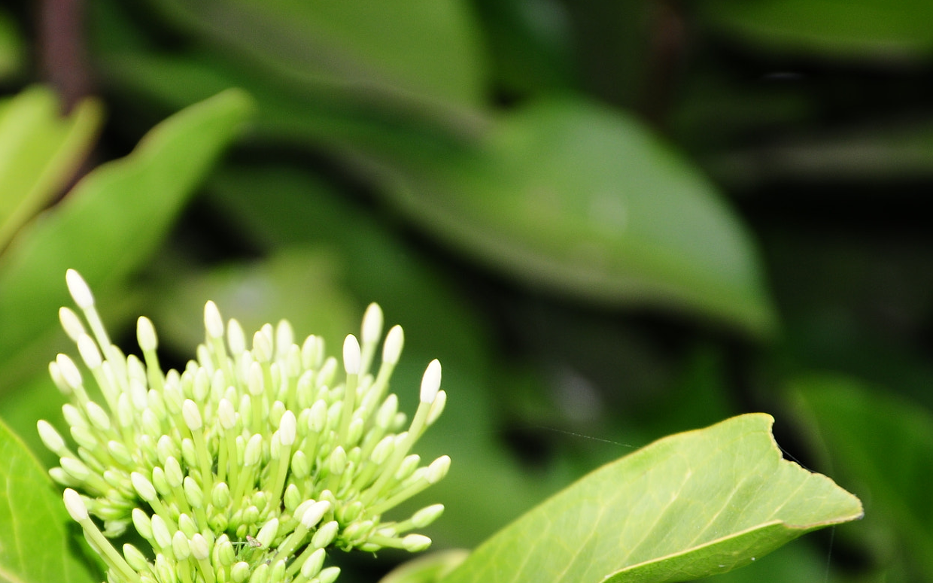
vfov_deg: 5.0
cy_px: 478
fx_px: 6734
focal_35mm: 265
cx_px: 269
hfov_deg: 7.9
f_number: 5.6
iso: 200
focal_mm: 105
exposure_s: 1/100
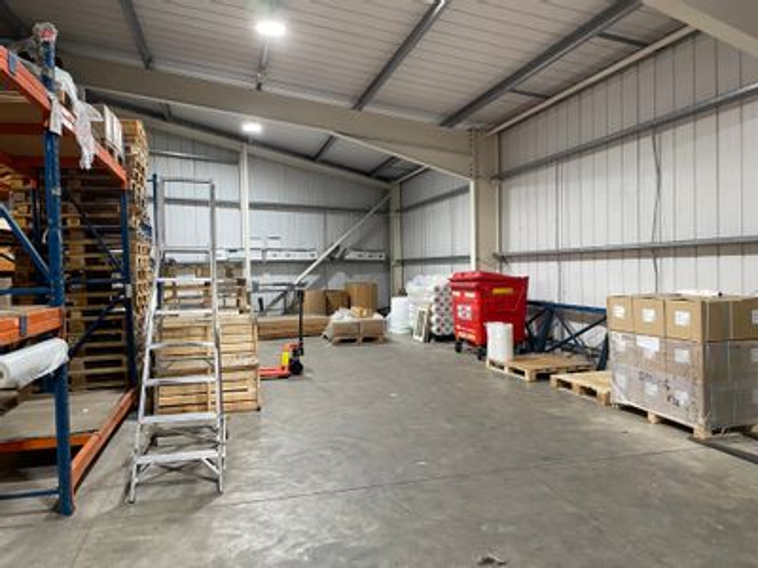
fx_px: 569
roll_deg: +1.1
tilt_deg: -0.7
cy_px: 284
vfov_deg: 53.1
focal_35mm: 26
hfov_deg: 67.3
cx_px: 379
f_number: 1.6
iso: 80
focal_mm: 4.2
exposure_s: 1/50
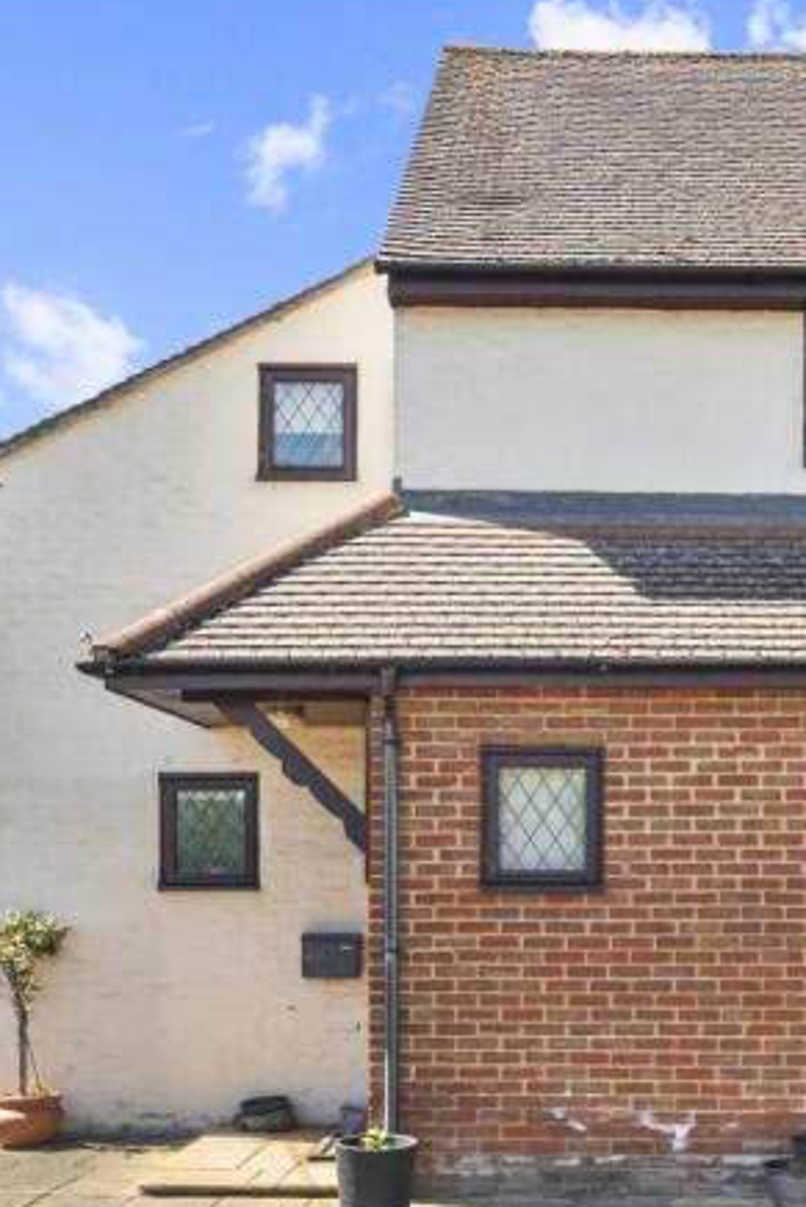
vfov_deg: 40.9
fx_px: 1616
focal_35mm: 48
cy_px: 682
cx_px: 609
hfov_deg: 27.6
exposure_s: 1/160
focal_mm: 20.5
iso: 320
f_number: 8
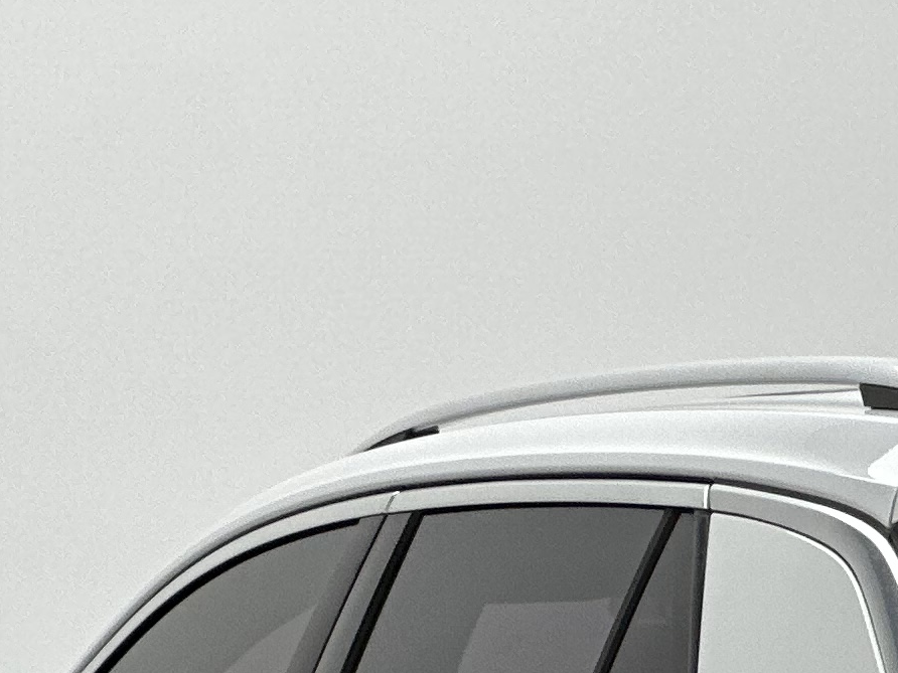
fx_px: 9028
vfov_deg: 4.2
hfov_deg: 5.7
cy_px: 1121
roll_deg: +0.7
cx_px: 1245
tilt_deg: -0.9
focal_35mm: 348
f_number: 2.8
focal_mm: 9
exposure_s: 1/100
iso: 40
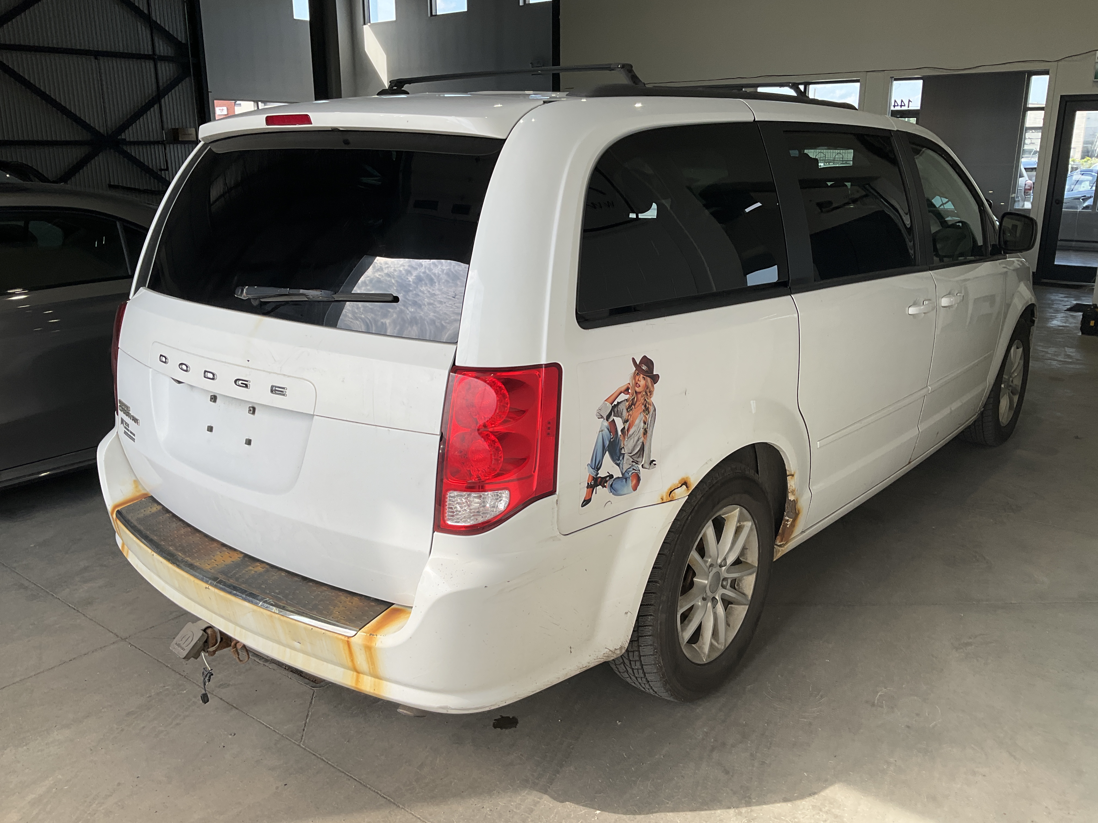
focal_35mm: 29
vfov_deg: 48.2
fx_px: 920
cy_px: 412
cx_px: 549
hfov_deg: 61.7
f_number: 1.8
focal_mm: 3
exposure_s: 1/574
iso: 25
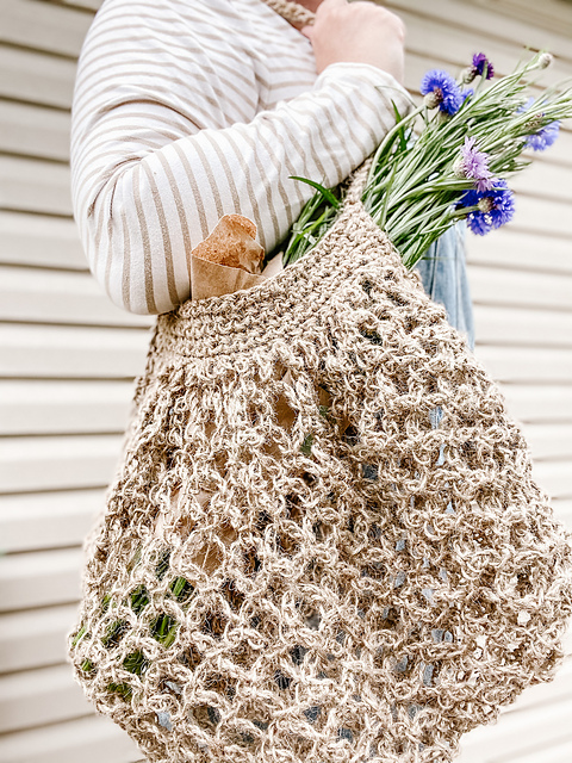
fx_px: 661
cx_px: 286
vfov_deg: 60.0
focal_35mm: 30
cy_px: 382
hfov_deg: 46.8
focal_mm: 2.71
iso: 25
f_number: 2.2
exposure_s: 1/170
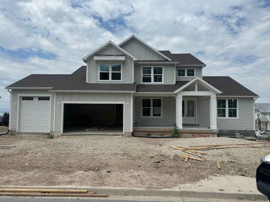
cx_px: 135
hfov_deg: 71.6
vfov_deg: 56.8
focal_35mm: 24
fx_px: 187
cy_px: 101
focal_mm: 6.86
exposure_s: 1/8929
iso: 80
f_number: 1.78
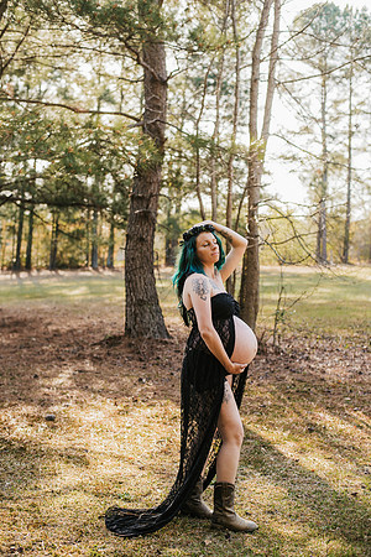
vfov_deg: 39.6
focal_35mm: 50
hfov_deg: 27.0
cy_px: 278
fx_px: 773
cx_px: 186
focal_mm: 50
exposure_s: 1/200
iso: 100
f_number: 2.8
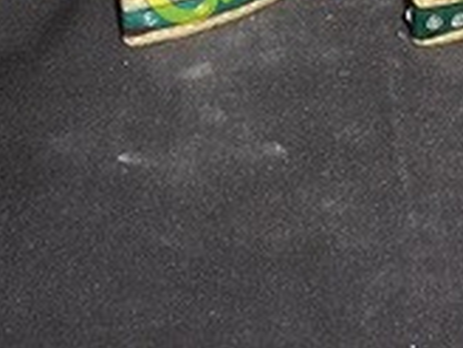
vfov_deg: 12.7
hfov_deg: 17.5
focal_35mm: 110
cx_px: 460
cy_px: -180
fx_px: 1471
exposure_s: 1/30
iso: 200
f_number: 3.9
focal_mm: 6.5
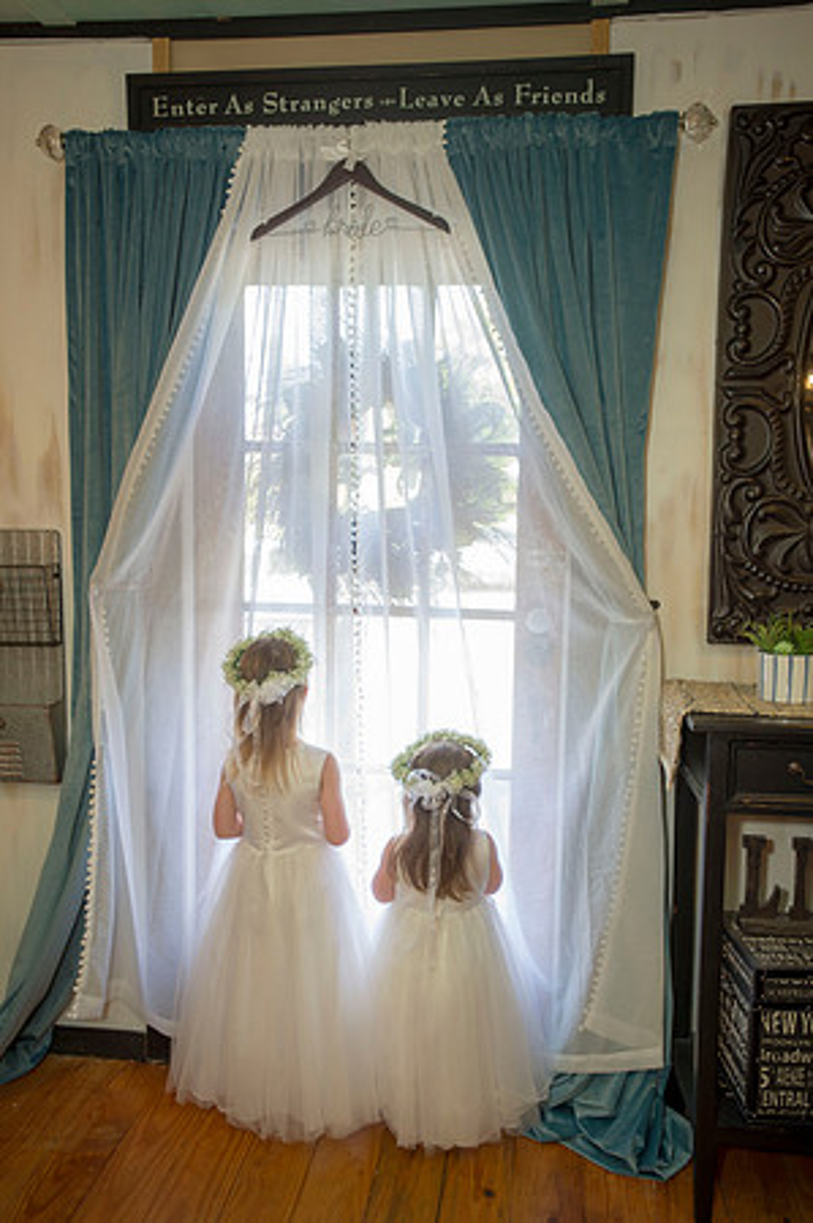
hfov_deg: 41.0
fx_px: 1086
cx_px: 406
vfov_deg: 58.8
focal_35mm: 32
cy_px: 612
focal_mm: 32
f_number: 2.8
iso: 640
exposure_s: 1/125
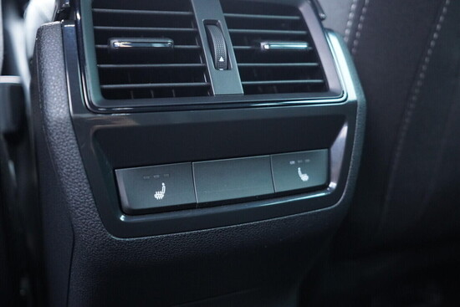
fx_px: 460
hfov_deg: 53.1
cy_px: 154
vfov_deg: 36.9
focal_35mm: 36
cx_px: 230
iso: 2500
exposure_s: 1/40
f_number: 2.8
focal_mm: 24
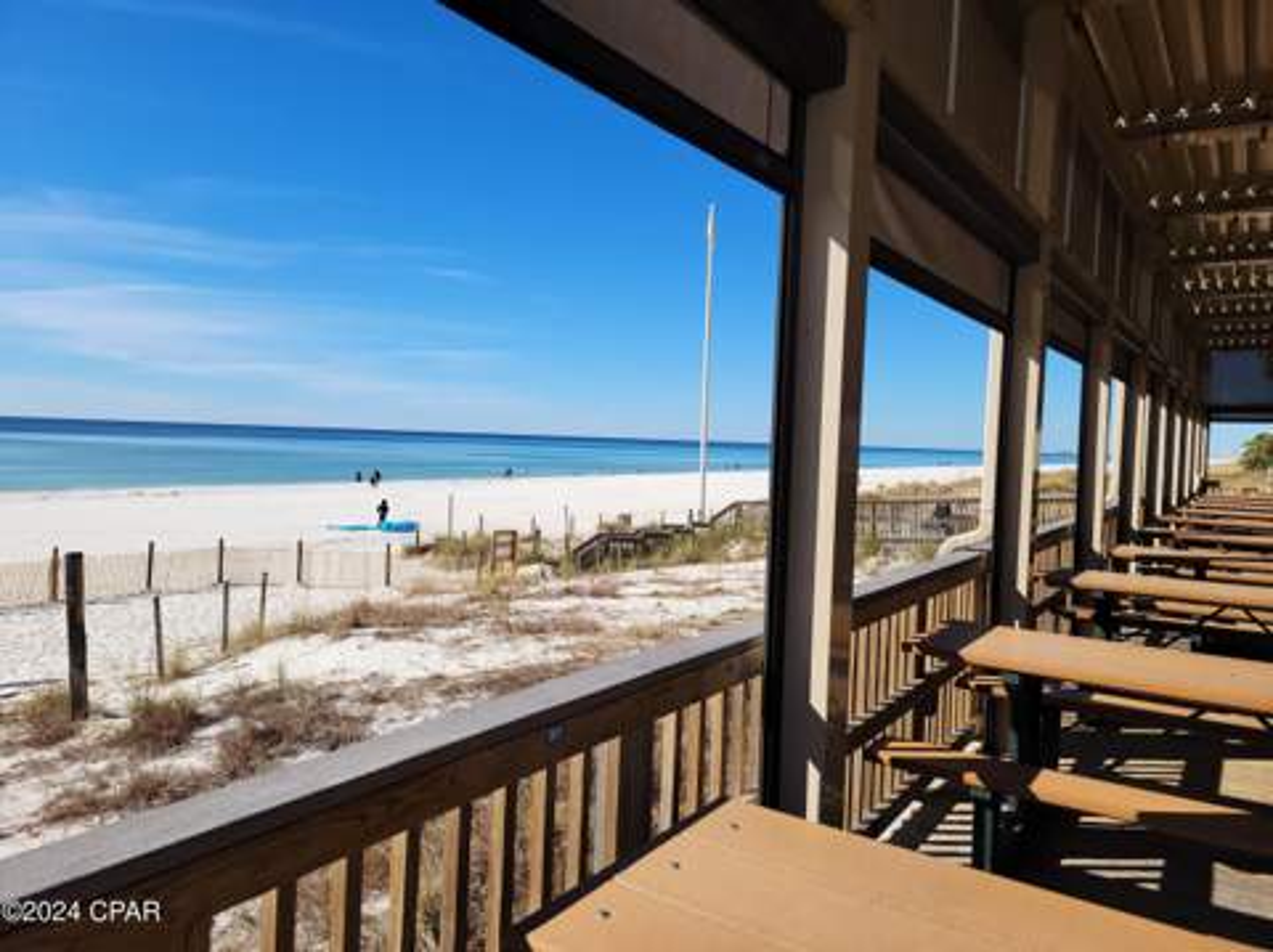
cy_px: 476
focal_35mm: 26
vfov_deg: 53.0
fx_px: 955
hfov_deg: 67.4
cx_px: 636
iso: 40
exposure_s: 1/2953
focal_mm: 5.4
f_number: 1.8
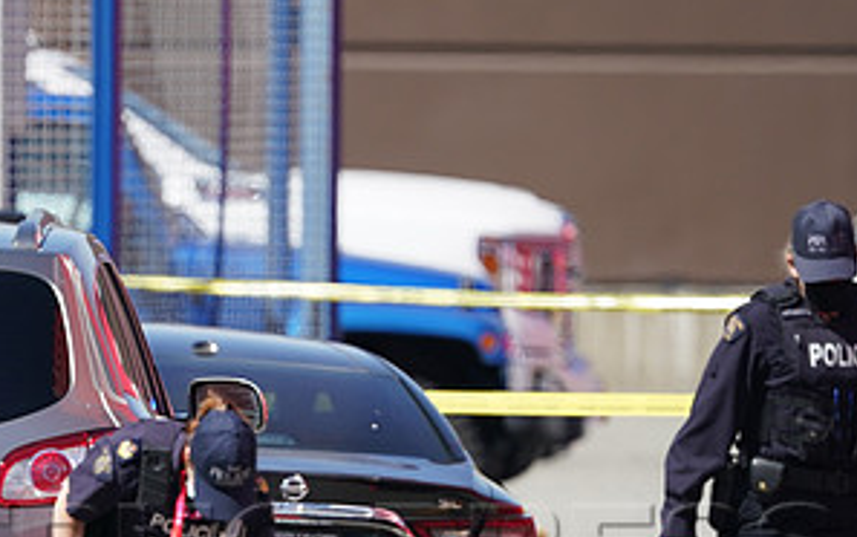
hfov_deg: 1.3
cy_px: 524
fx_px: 39050
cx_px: 167
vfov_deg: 0.8
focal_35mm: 1671
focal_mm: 840
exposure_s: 1/1600
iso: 640
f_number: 5.6
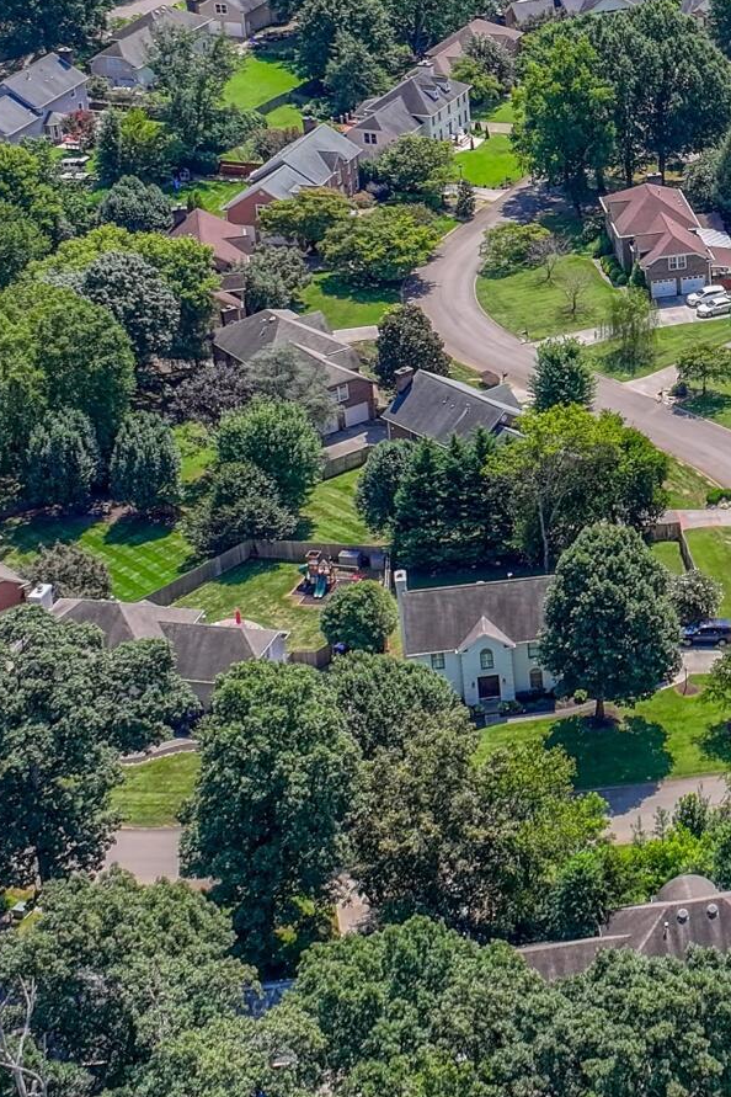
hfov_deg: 15.4
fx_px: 2558
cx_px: 964
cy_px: 303
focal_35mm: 84
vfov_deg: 24.0
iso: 150
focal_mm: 12.3
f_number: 2.8
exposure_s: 1/800
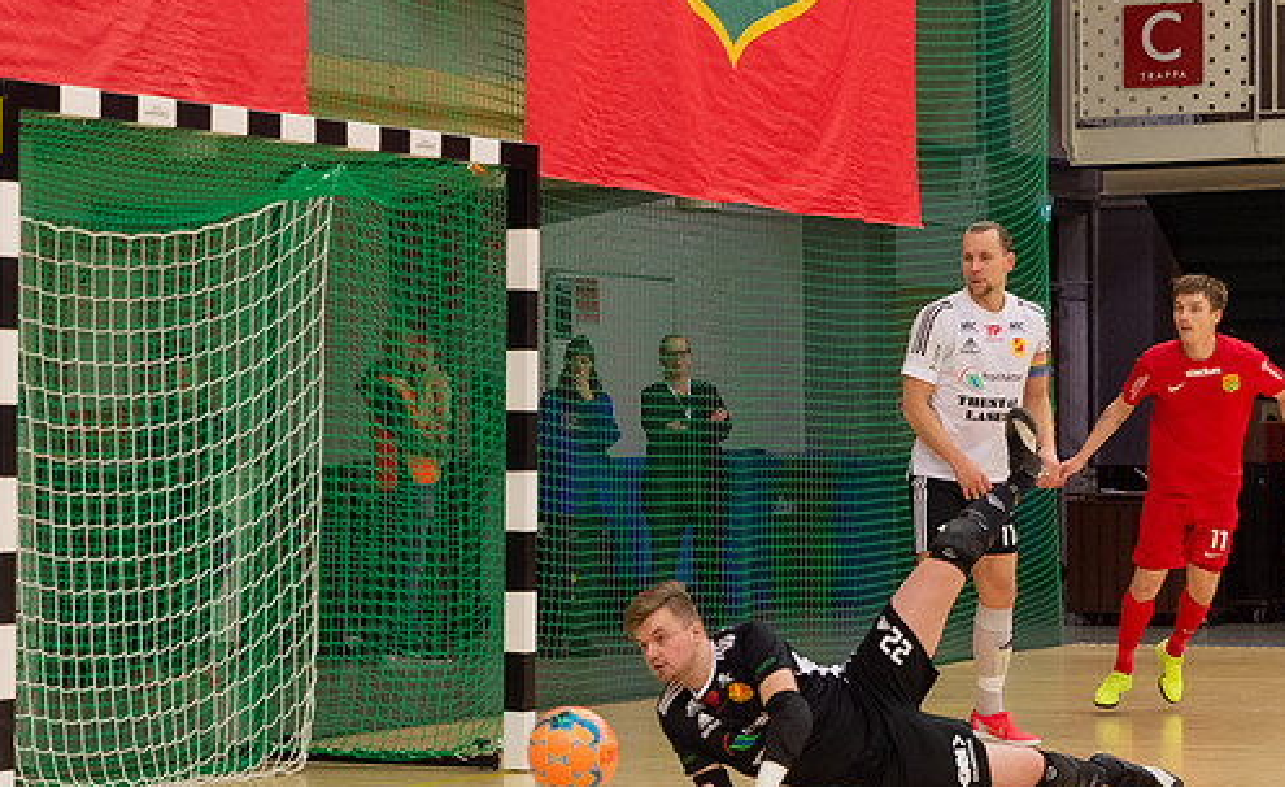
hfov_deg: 16.3
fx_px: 4457
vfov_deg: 10.1
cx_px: 322
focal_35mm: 128
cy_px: 557
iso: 1600
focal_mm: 70
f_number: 3.2
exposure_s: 1/500
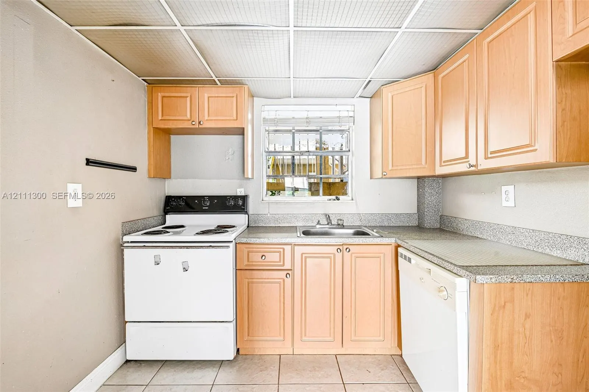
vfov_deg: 77.3
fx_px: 245
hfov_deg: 100.4
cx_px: 294
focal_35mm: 15
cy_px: 196
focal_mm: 15
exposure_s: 1/2.5
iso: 400
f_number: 8
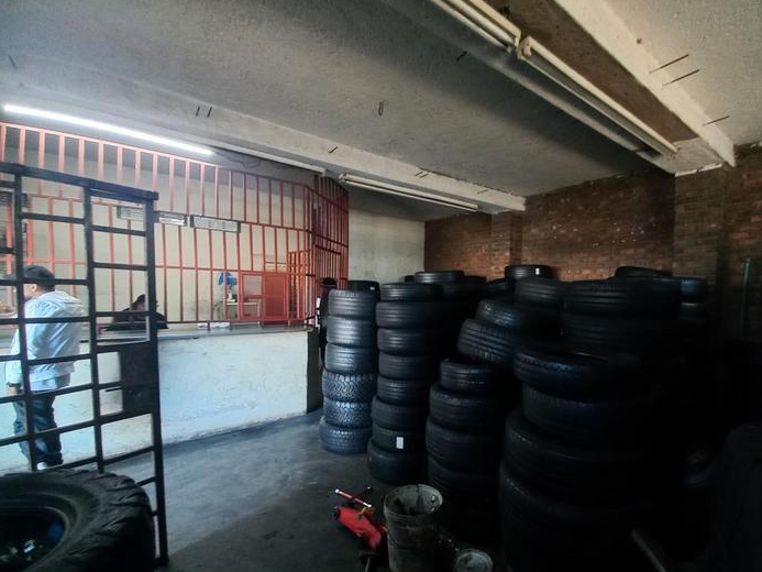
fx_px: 330
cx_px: 433
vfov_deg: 81.5
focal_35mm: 15
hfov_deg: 97.6
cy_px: 316
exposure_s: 1/17
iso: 200
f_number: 2.2
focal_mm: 1.42
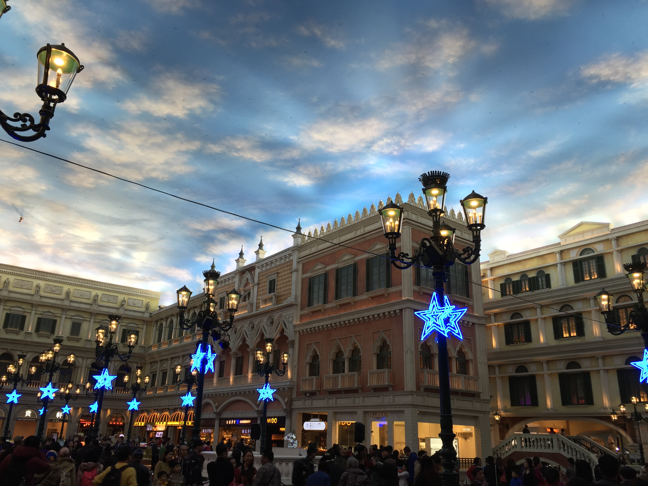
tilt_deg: +18.9
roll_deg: -1.5
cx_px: 324
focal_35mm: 29
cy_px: 243
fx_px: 543
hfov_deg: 61.7
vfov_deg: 48.2
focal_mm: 4.15
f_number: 2.2
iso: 32
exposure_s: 1/40
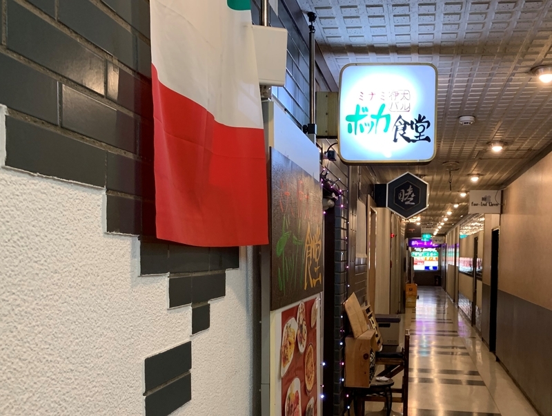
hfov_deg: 67.2
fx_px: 415
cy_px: 208
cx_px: 276
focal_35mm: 26
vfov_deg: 53.2
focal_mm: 4.25
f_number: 1.8
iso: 200
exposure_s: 1/60
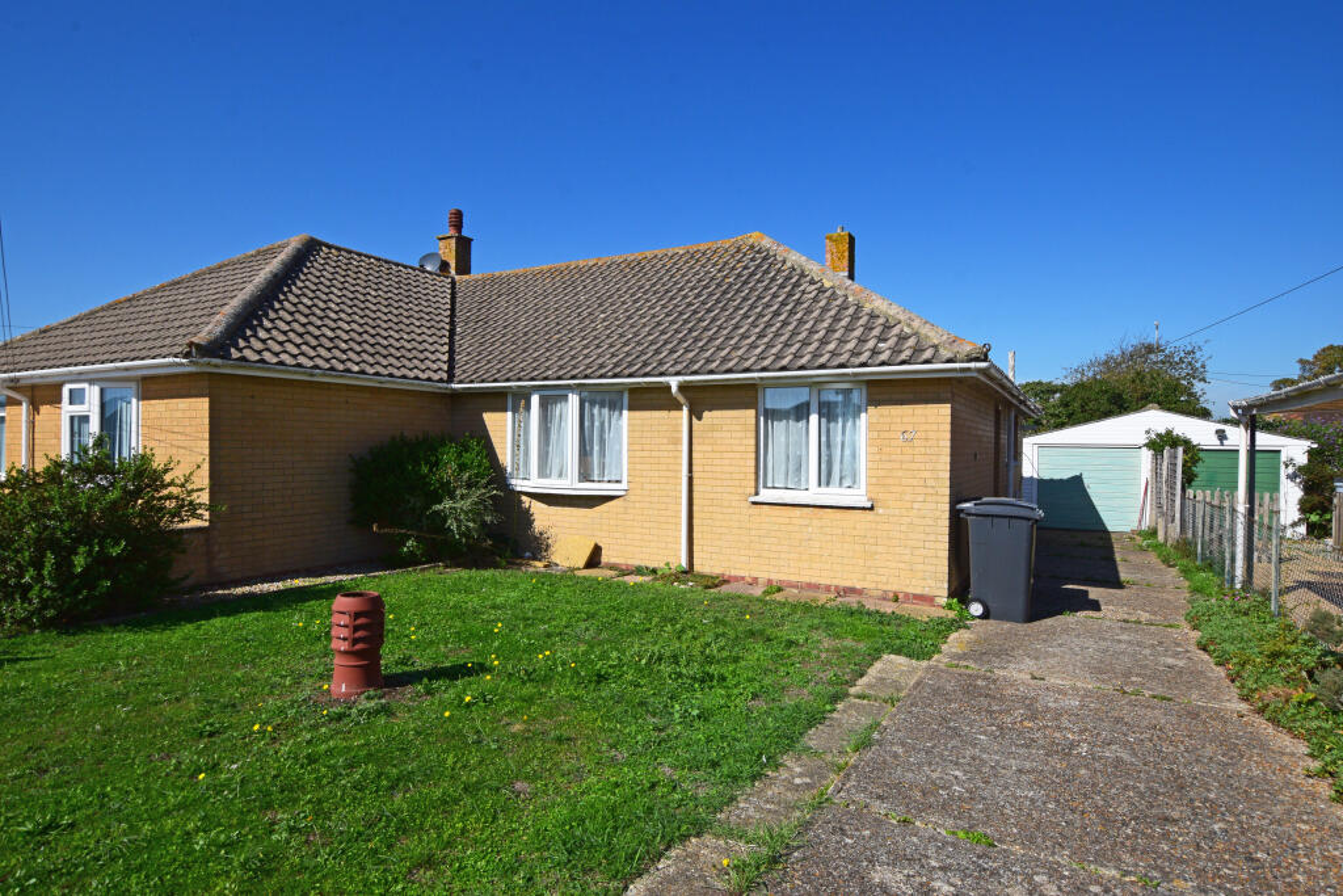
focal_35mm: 20
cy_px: 448
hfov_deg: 85.4
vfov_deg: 63.2
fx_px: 728
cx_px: 672
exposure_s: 1/500
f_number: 11
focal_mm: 13
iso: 320
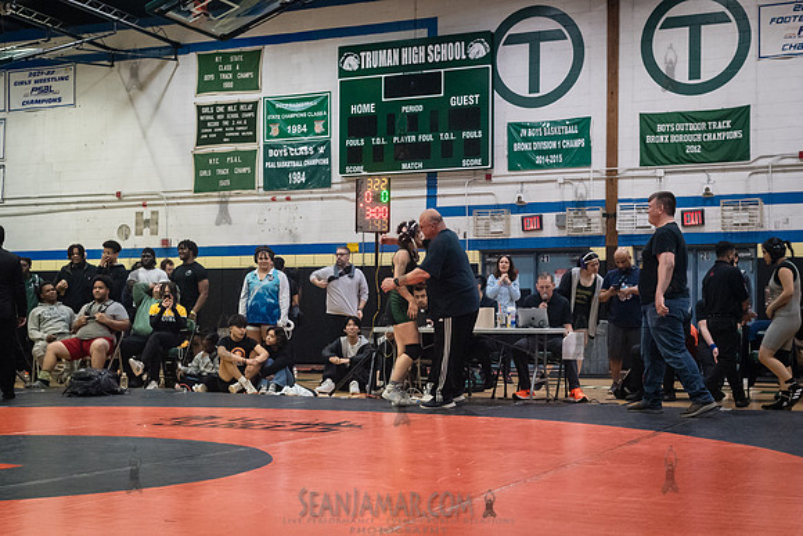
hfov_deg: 38.9
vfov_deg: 26.5
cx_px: 428
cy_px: 296
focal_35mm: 51
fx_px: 1138
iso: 6400
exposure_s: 1/400
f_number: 3.5
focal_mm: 35
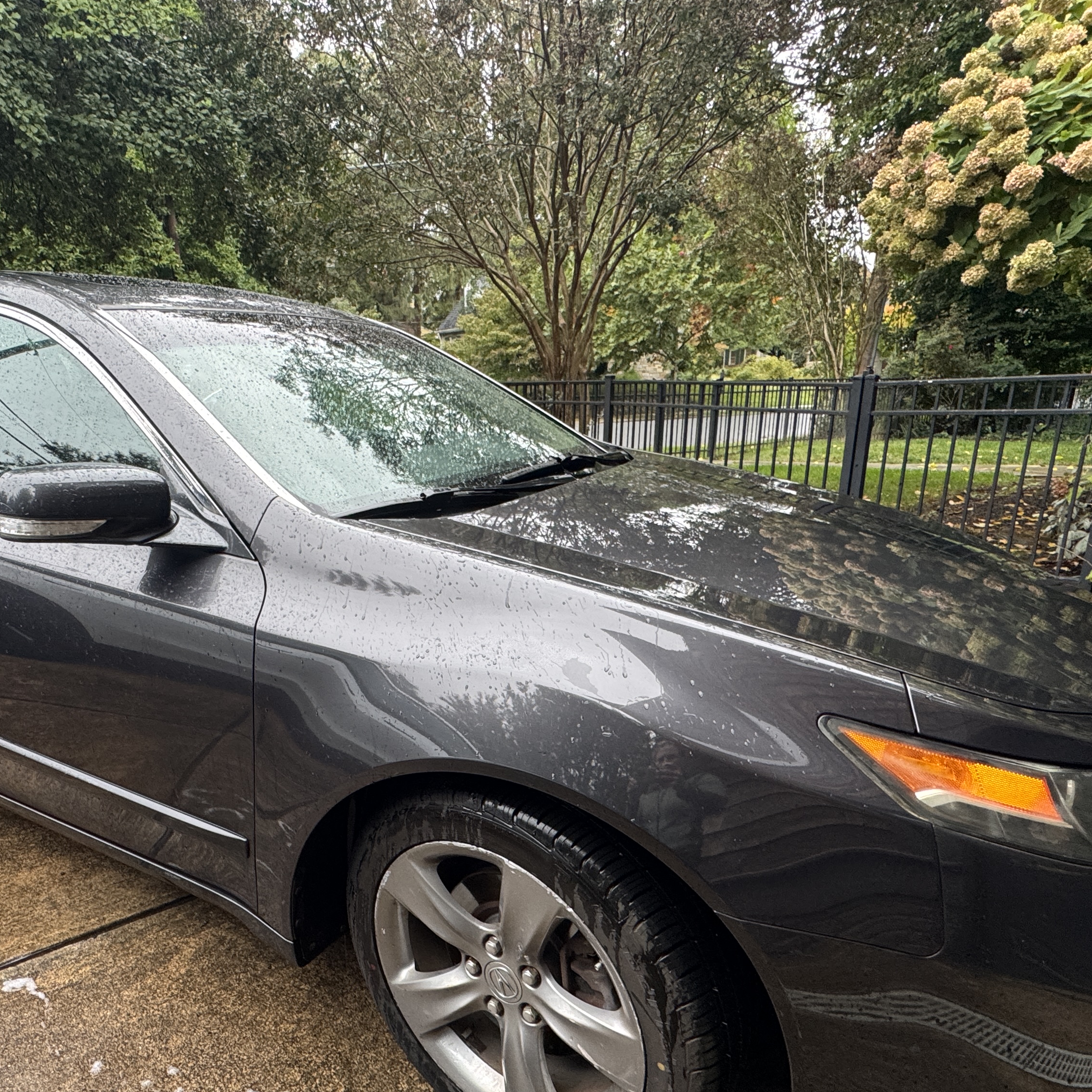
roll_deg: +1.0
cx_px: 443
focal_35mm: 22
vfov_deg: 69.0
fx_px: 785
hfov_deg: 69.0
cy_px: 646
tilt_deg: -18.1
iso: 200
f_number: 2.2
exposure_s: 1/99
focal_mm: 2.22
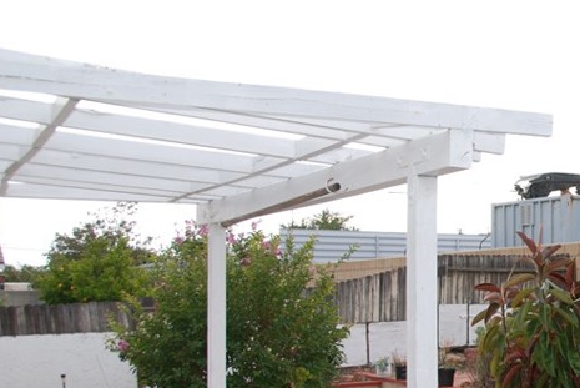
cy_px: 289
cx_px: 624
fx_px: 1064
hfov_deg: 28.0
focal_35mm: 66
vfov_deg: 20.5
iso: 100
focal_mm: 20
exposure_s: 1/200
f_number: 5
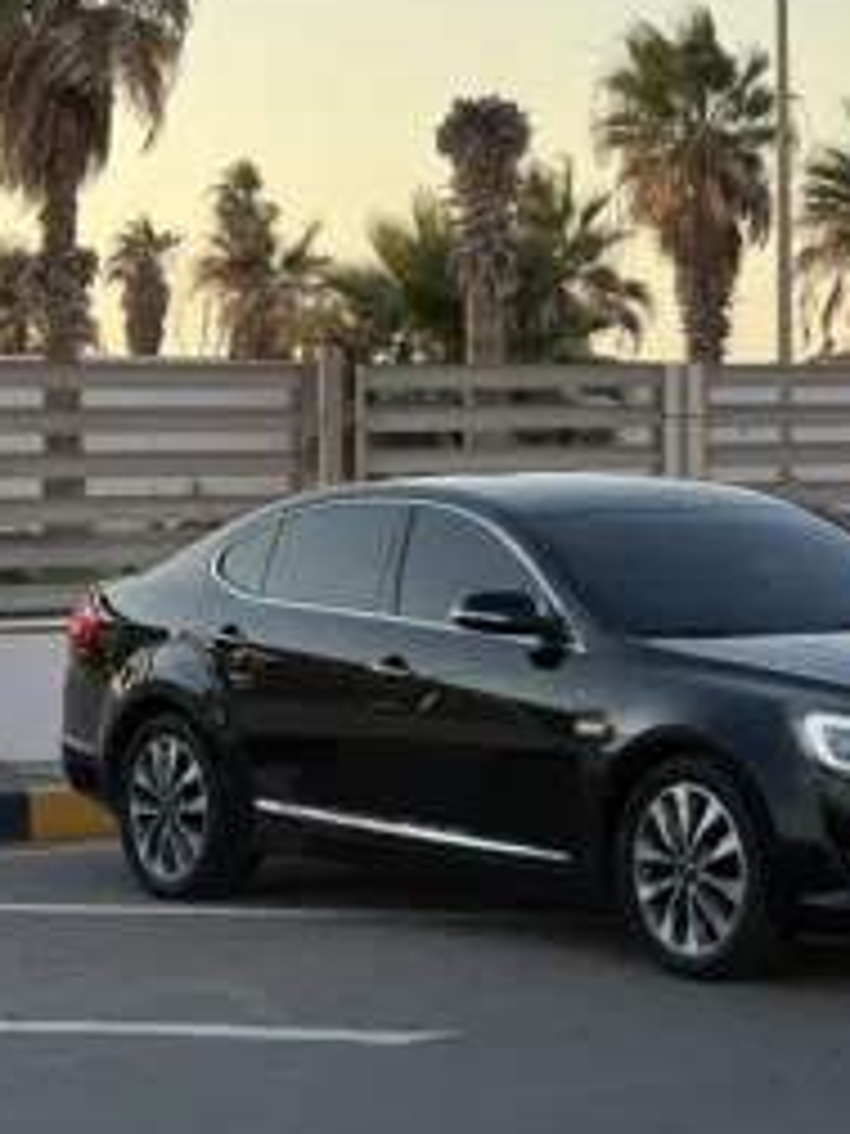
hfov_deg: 12.1
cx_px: 652
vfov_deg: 16.1
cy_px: 508
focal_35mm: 122
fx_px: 3994
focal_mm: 9
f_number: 2.8
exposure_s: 1/320
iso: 32
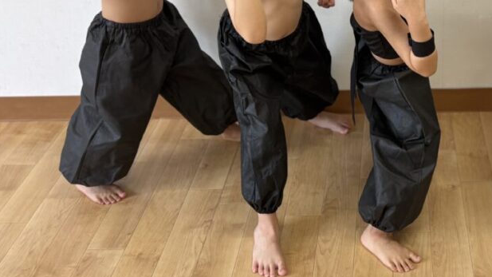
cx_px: 406
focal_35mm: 47
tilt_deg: -29.1
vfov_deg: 25.0
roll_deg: +1.2
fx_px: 613
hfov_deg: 41.5
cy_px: 51
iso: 125
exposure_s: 1/121
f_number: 1.6
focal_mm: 5.96
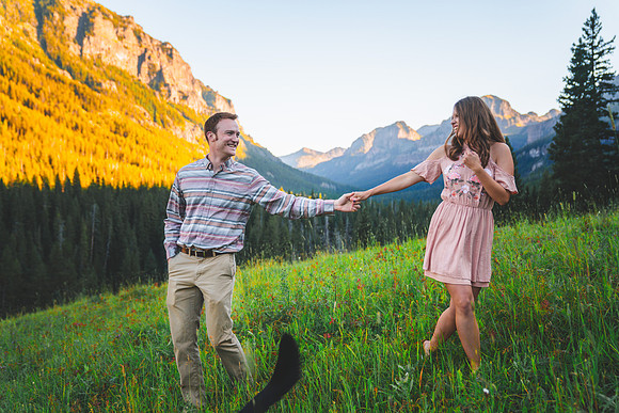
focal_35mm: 35
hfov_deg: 54.4
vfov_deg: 37.9
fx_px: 602
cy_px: 207
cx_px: 310
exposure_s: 1/320
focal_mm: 35
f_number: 2.8
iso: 160
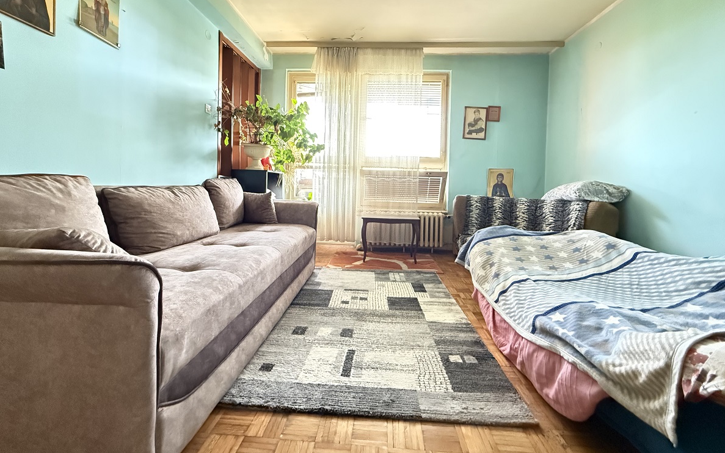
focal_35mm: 15
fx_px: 296
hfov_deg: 101.5
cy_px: 190
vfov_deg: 74.3
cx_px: 366
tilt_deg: -0.7
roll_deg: -1.5
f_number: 2.2
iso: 1250
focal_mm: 2.22
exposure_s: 1/47
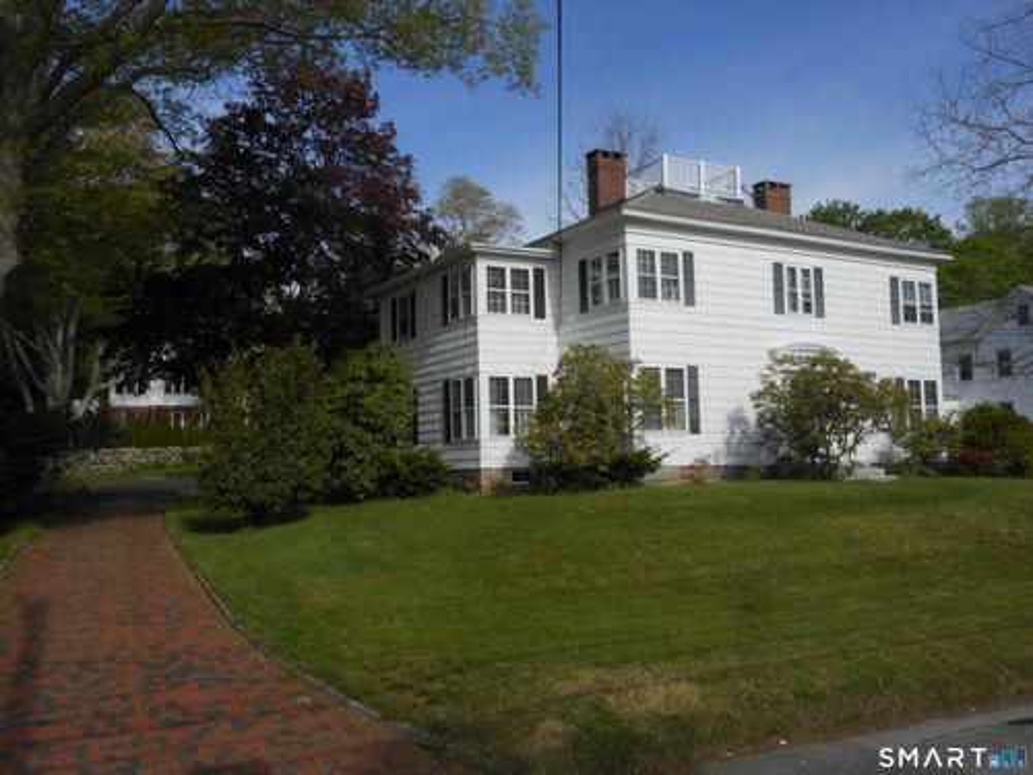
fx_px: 985
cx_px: 516
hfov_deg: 55.4
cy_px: 388
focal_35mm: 33
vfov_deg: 42.9
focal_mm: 5.9
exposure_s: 1/1000
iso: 80
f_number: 4
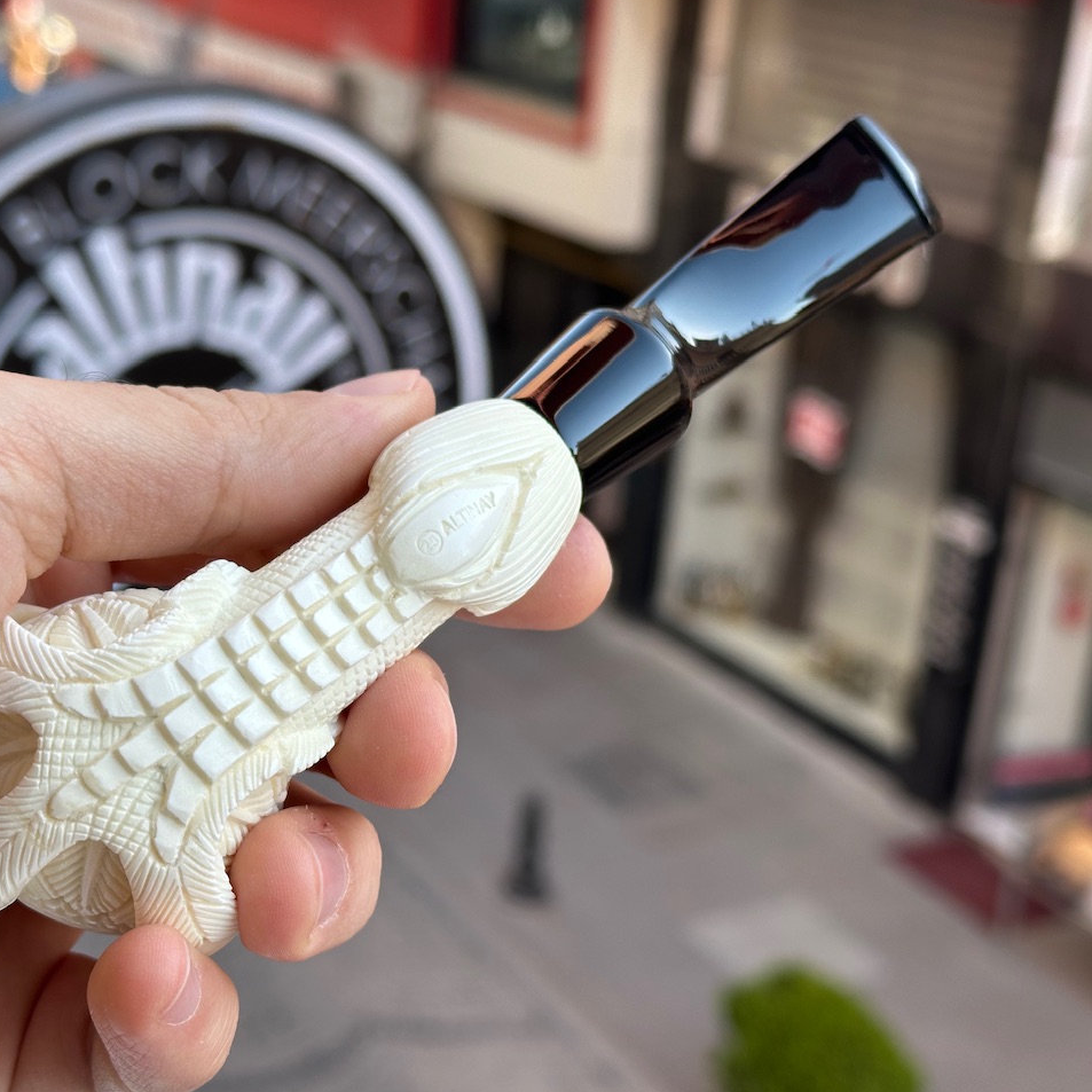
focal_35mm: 57
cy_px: 543
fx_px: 2034
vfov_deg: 30.0
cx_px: 433
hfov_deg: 30.0
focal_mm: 6.86
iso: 64
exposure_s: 1/412
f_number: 1.78
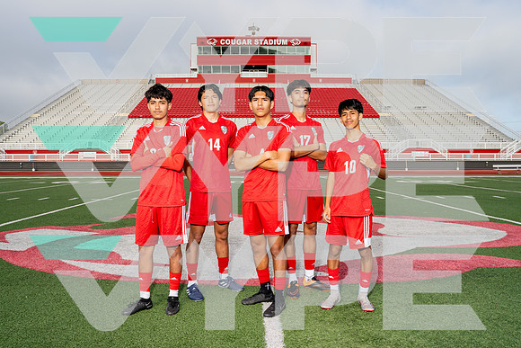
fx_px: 455
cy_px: 171
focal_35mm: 31
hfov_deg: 59.6
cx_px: 259
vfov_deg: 41.8
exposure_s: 1/250
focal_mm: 30
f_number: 8
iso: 100
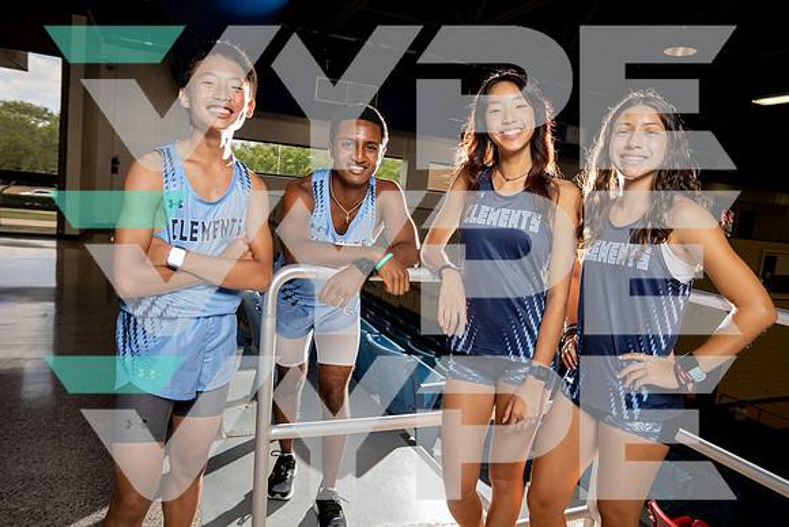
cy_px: 264
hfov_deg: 71.5
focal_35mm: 25
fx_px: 548
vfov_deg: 51.3
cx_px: 394
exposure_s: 1/250
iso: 800
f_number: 5.6
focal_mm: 25
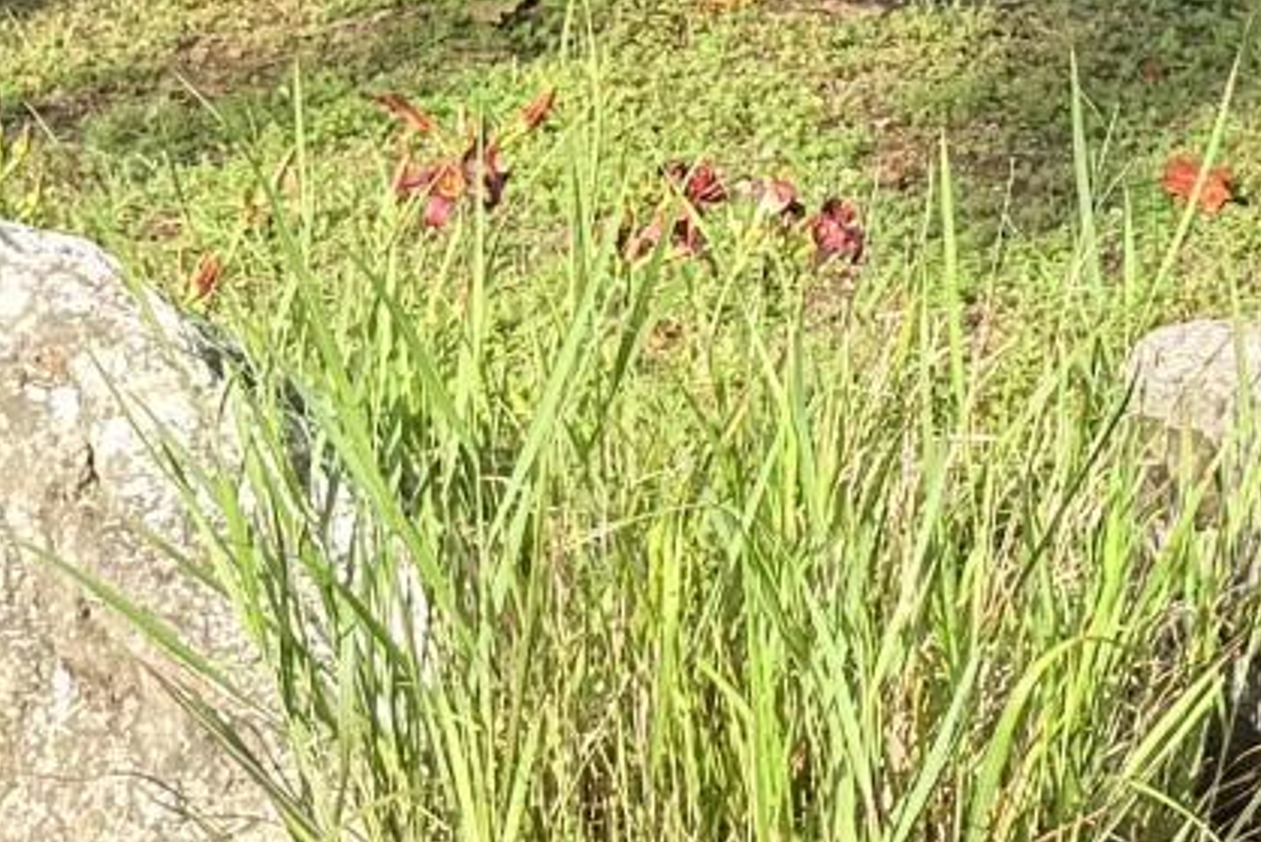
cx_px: 938
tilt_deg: -10.8
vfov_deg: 7.6
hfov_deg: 11.5
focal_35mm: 179
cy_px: -338
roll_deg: -1.7
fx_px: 6272
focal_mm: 6.76
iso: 80
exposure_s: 1/2801
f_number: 1.78
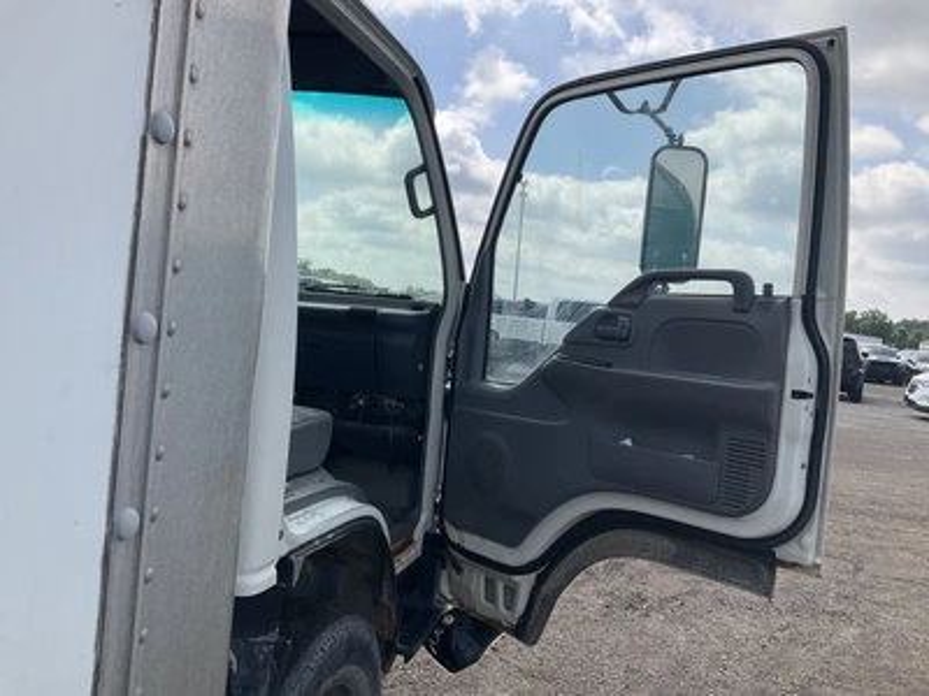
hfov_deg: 61.7
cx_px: 464
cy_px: 348
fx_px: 778
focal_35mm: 29
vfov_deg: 48.2
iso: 25
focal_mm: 3
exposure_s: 1/1626
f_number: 1.8
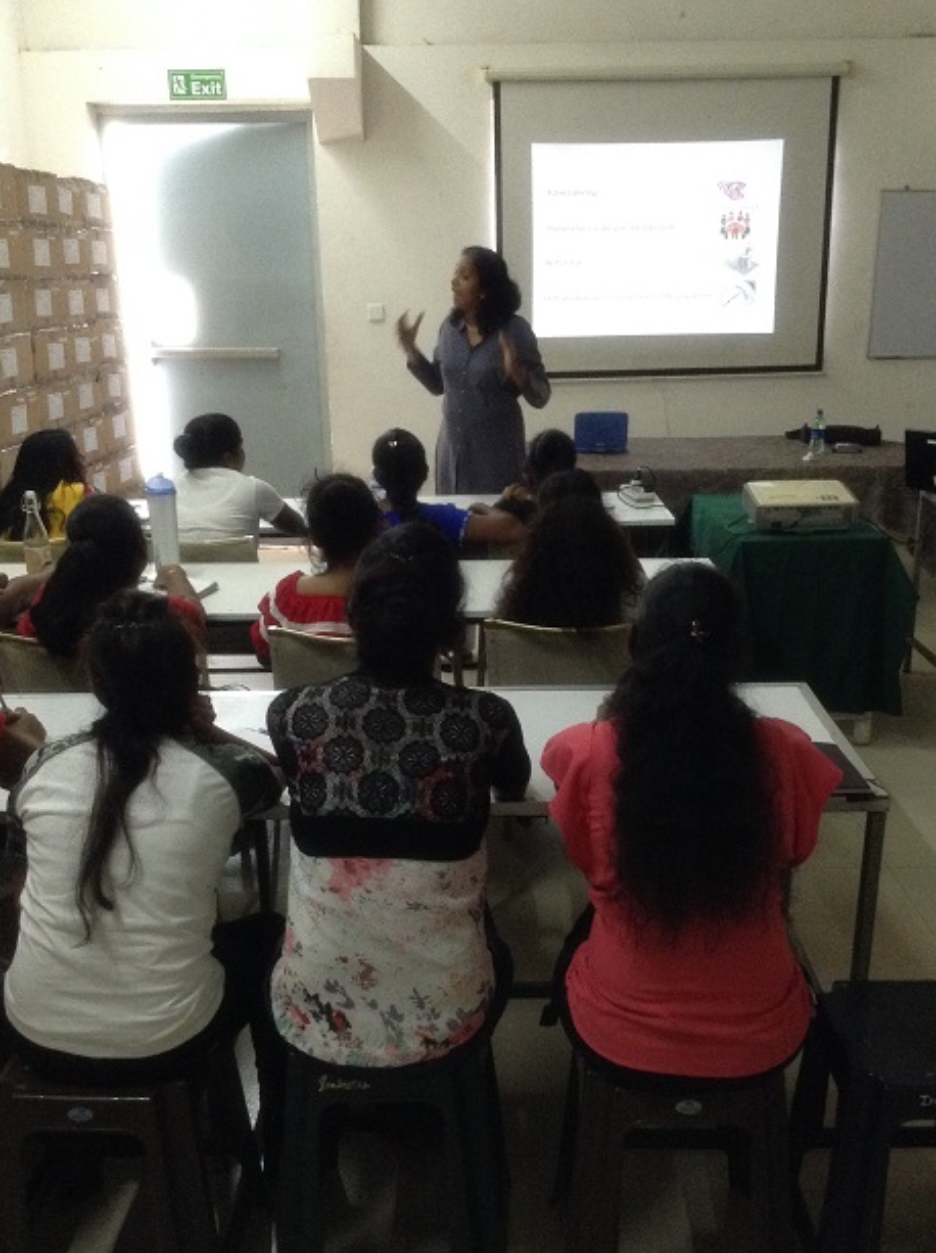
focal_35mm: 36
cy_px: 676
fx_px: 1301
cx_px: 490
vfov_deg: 51.4
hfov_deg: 39.6
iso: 250
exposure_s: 1/17
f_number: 2.4
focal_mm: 3.3
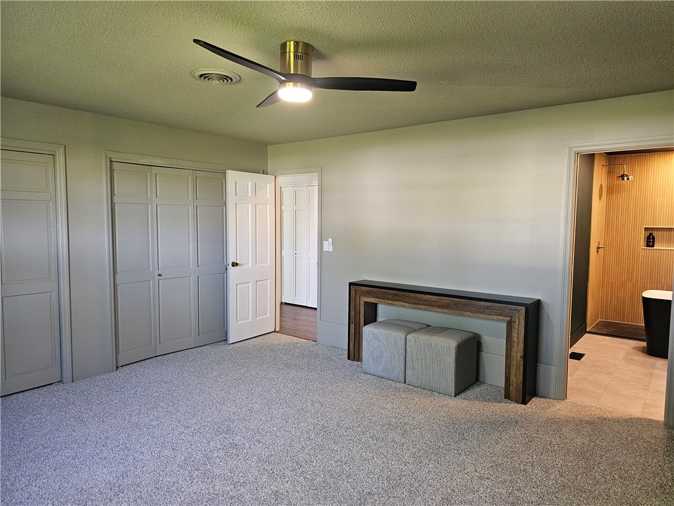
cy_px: 253
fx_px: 448
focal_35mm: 23
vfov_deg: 58.9
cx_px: 337
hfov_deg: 73.9
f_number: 1.7
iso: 640
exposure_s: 1/120
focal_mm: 6.3
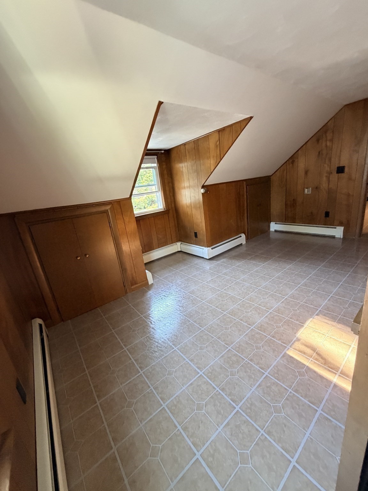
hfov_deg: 85.7
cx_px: 184
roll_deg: +8.2
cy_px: 246
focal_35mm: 14
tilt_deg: -18.7
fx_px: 198
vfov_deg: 102.1
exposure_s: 1/60
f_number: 2.2
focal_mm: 2.22
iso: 500
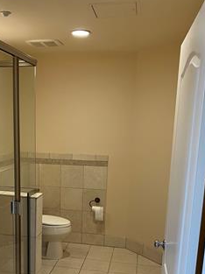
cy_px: 200
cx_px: 62
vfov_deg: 42.8
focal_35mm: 43
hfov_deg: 33.1
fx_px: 340
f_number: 1.8
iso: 50
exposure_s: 1/60
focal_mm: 3.99
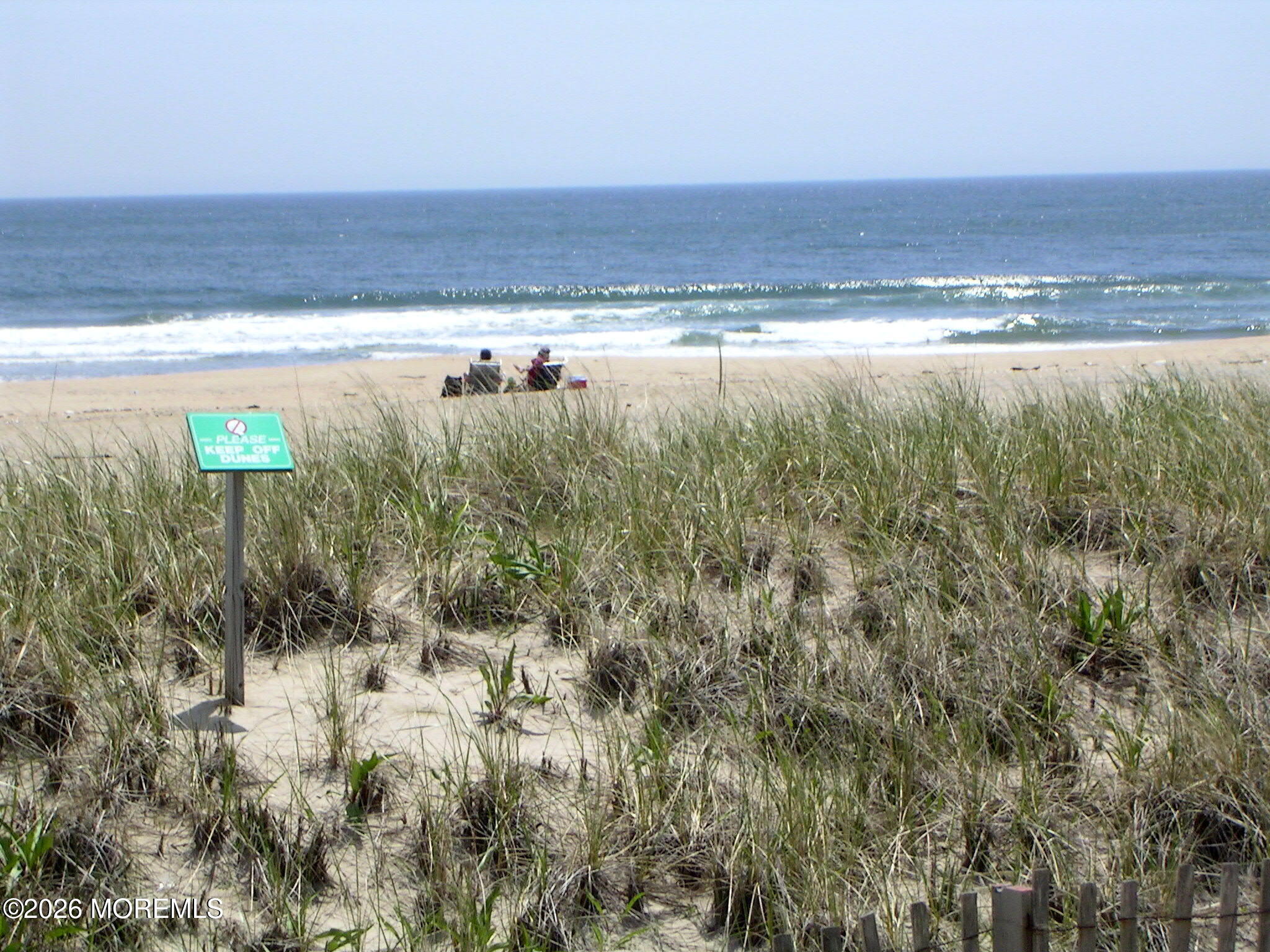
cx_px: 635
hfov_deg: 18.2
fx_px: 3962
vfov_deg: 13.7
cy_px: 476
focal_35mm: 108
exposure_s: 1/297
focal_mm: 16.8
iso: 71
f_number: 8.4
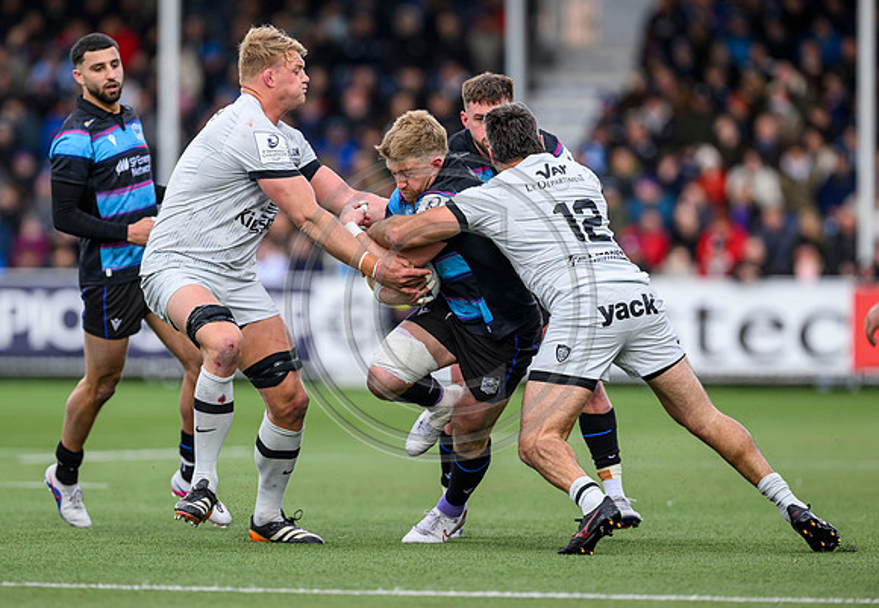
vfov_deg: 3.3
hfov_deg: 4.7
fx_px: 10644
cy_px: 304
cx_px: 423
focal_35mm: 431
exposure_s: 1/1600
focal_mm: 400
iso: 500
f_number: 4
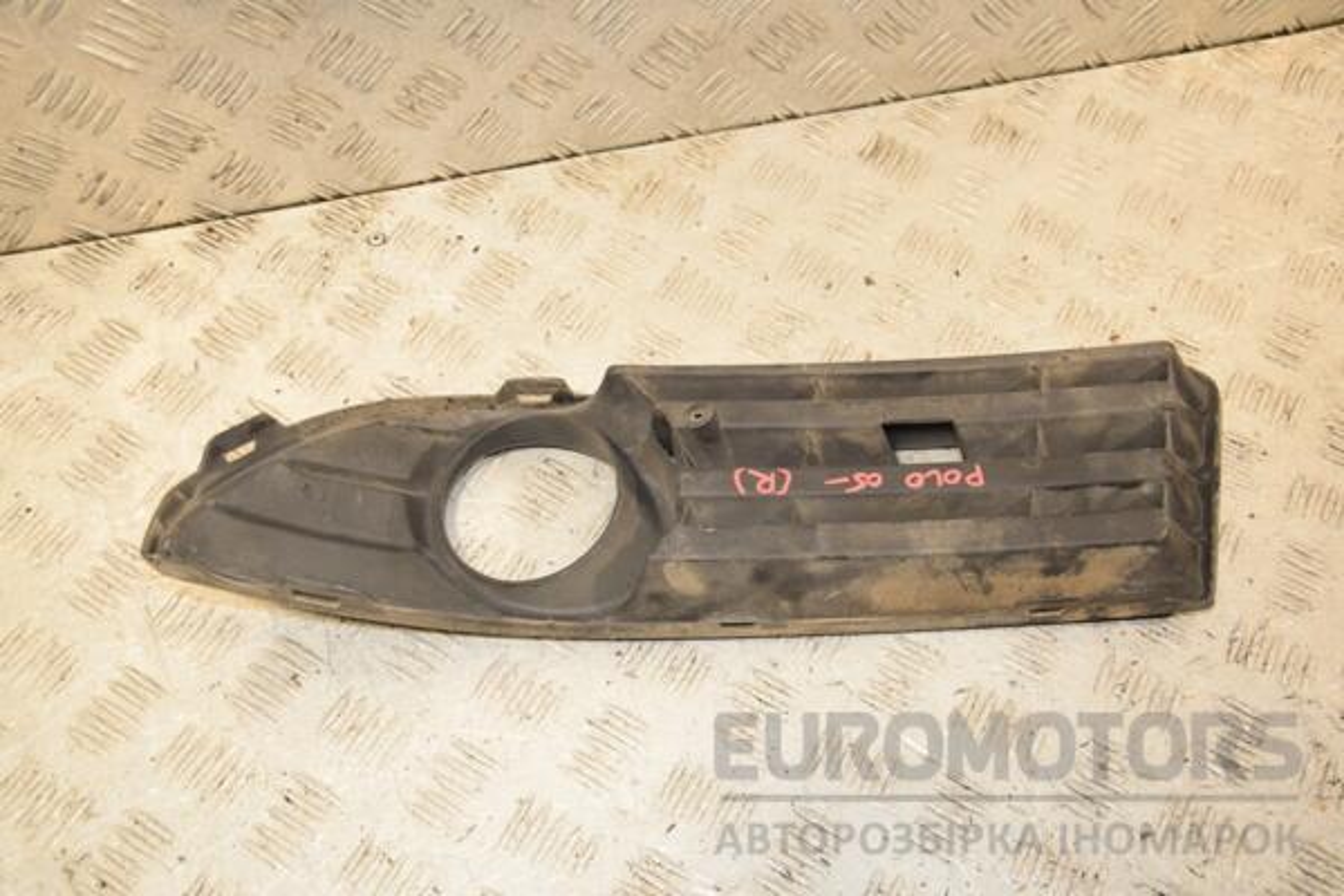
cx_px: 672
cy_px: 448
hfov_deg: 53.1
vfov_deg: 36.9
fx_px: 1344
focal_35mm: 36
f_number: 6.3
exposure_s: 1/200
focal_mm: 24
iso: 800
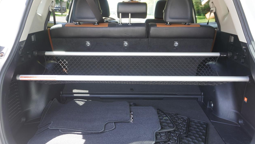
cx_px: 129
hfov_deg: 63.4
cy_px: 77
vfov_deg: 38.3
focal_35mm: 31
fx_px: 206
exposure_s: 1/60
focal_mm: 19
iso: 250
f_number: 4
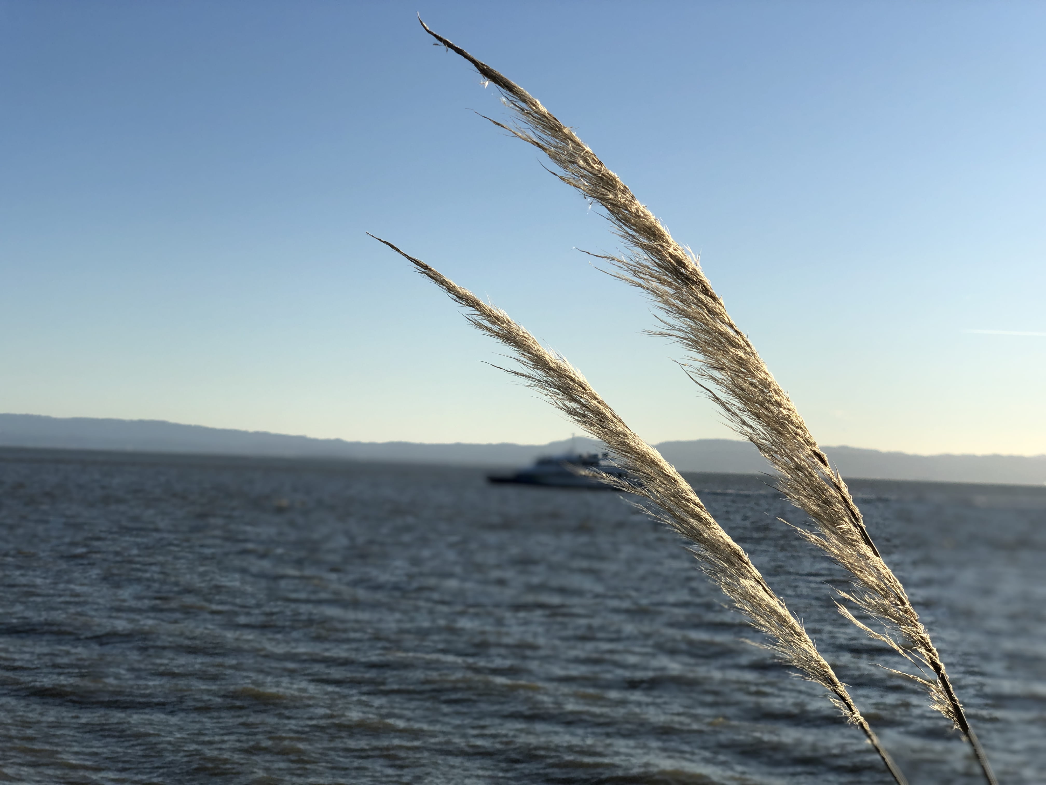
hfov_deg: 36.8
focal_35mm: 52
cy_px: 392
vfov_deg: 28.0
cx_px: 523
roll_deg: -2.7
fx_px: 1571
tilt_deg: +1.6
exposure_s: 1/1675
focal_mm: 6
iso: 16
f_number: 2.4
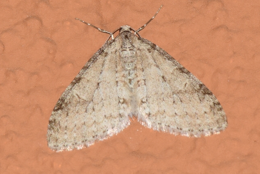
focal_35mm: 210
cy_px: 87
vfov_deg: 6.6
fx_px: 1518
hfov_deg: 9.8
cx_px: 130
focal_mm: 140
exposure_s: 1/160
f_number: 13
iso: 100
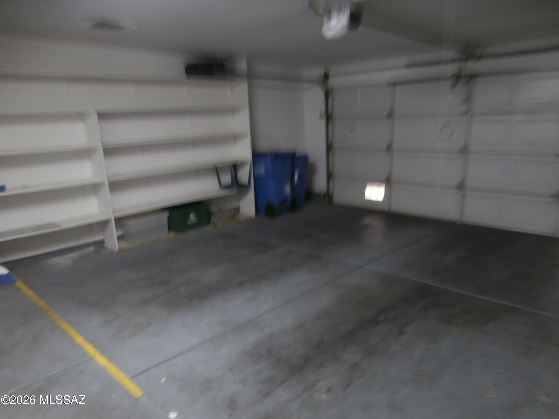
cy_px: 210
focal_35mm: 24
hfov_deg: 71.6
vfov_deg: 56.8
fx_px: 388
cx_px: 280
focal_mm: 4.2
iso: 100
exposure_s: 1/4
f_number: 3
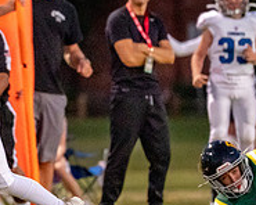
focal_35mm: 846
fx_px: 6410
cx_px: -72
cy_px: 67
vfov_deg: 1.8
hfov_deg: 2.3
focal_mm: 200
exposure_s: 1/1250
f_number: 2.8
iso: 4000
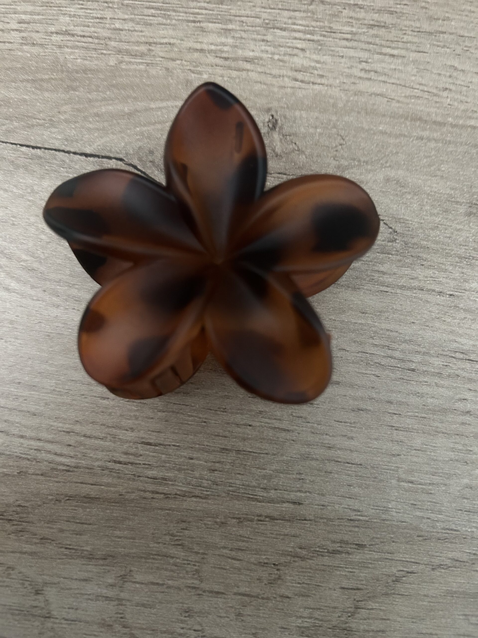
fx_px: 479
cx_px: 239
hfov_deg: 53.1
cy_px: 319
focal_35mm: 26
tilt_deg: -83.1
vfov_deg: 67.3
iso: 640
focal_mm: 5.7
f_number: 1.5
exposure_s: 1/30
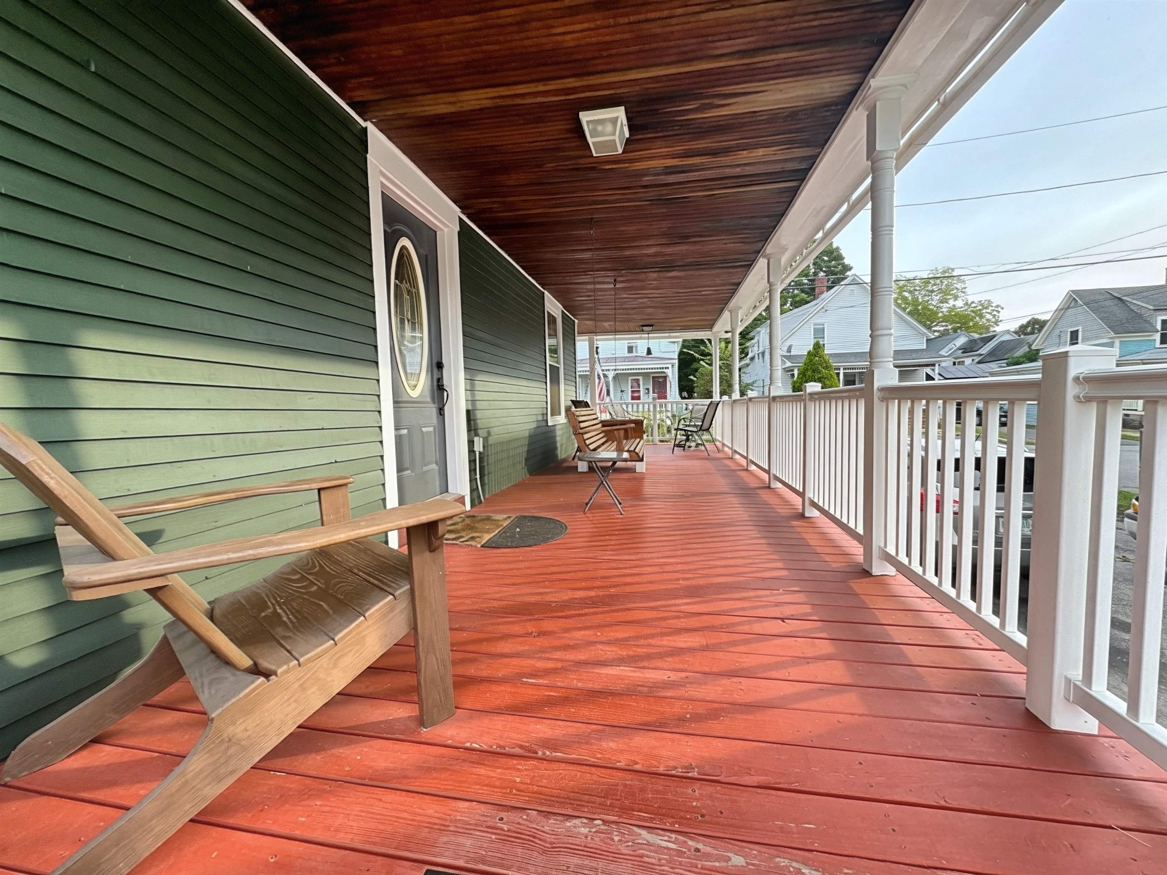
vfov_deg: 85.7
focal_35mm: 14
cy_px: 438
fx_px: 472
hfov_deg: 102.1
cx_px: 584
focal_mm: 2.22
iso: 40
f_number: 2.2
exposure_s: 1/149
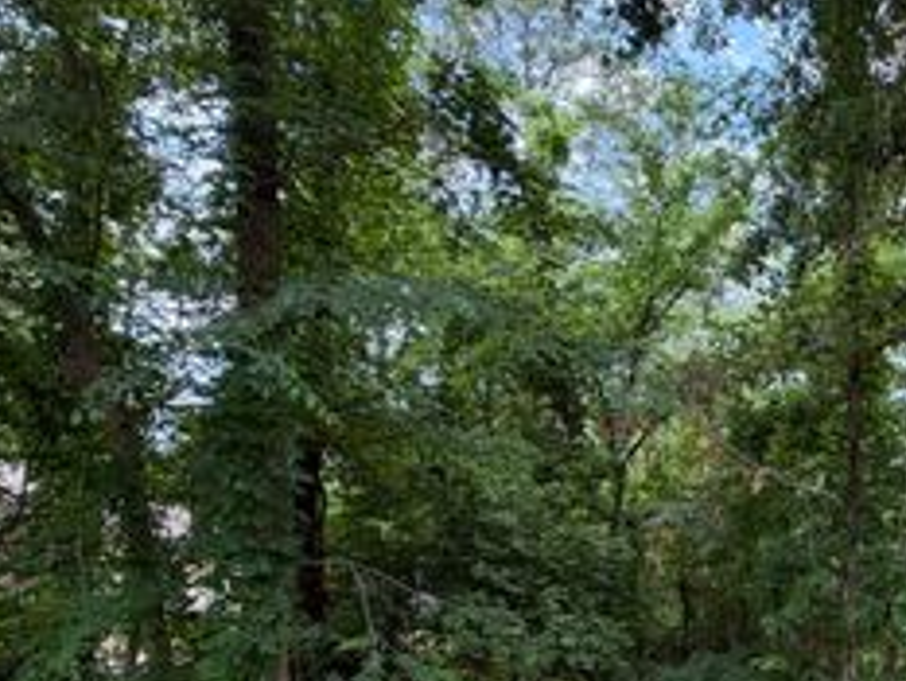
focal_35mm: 30
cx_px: 887
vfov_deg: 44.0
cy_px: 570
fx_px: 786
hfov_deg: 49.9
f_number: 2.2
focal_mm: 2.22
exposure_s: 1/171
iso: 50
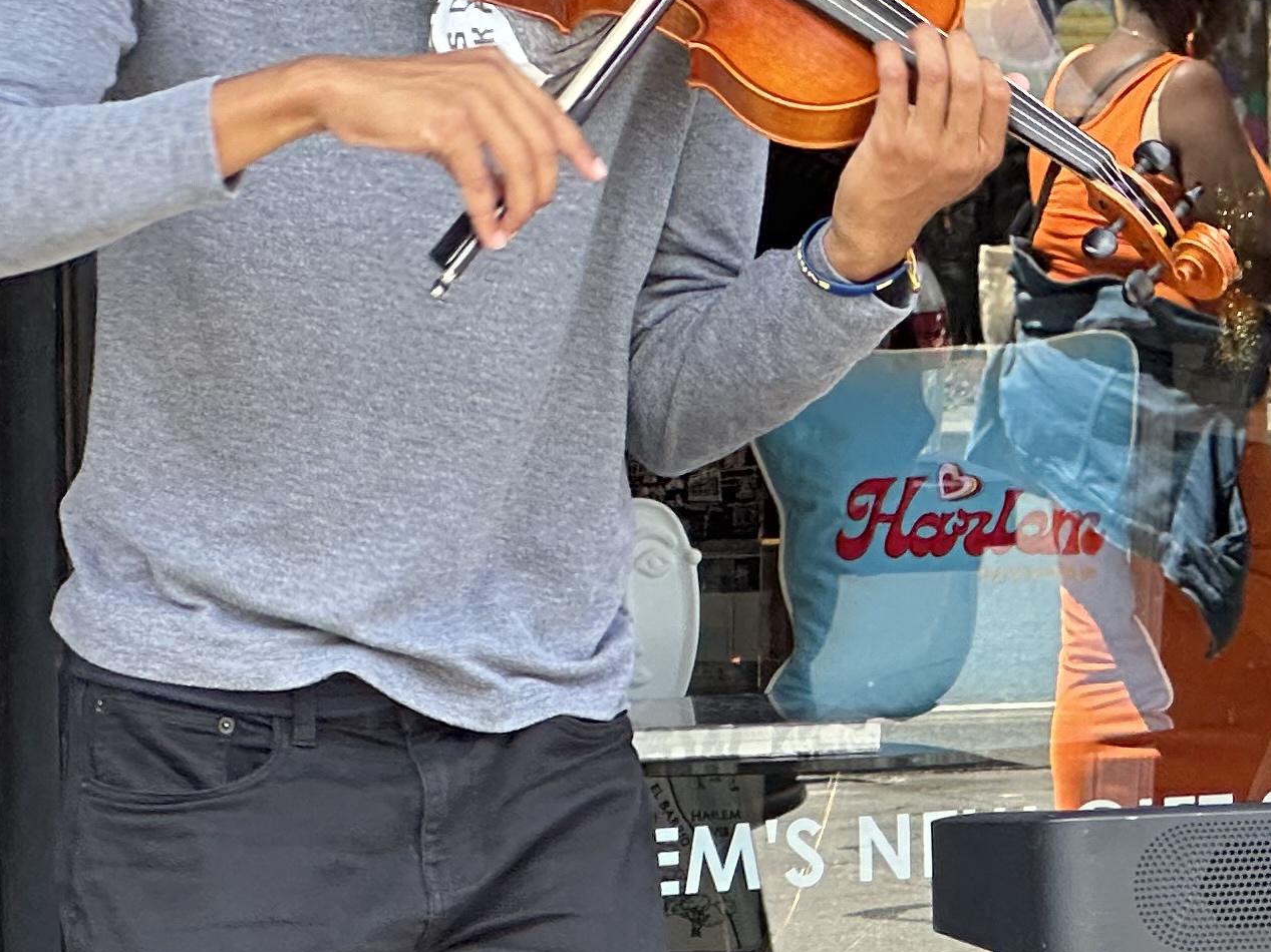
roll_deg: +1.0
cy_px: 163
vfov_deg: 6.1
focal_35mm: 245
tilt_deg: -1.5
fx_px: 8995
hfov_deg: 7.9
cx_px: 1939
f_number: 2.8
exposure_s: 1/99
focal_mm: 9
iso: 64
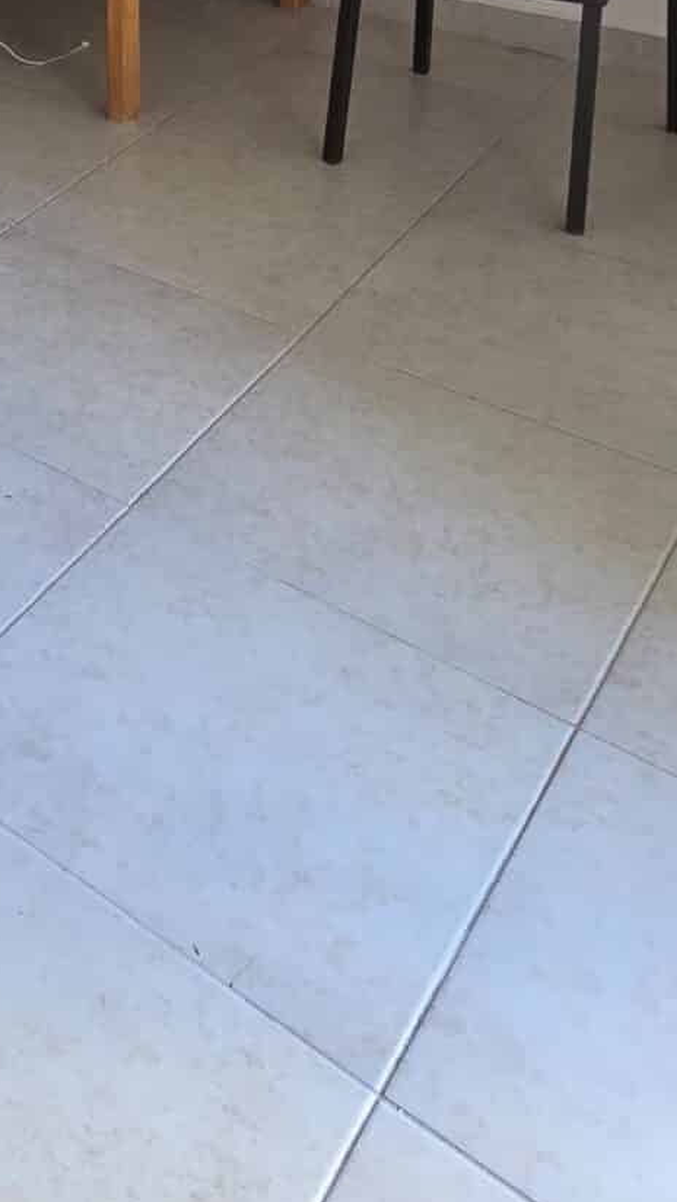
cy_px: -156
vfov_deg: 37.7
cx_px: -397
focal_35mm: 44
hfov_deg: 21.6
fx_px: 1403
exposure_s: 1/100
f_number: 1.9
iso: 200
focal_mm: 2.2
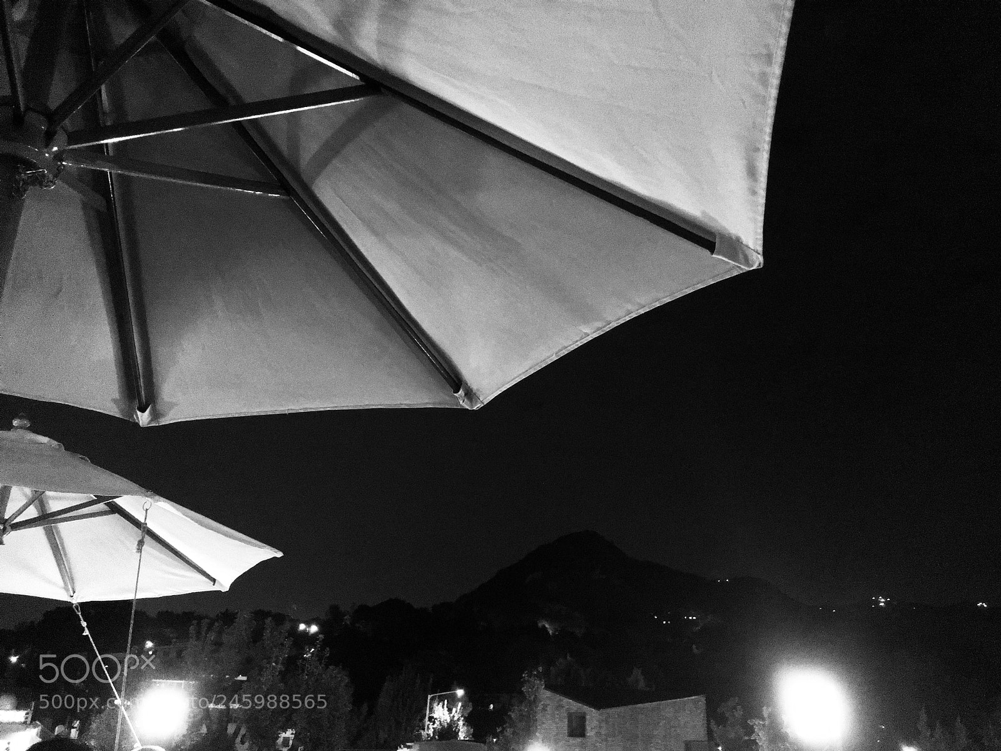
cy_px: 376
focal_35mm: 29
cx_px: 500
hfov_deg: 61.7
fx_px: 839
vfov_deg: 48.2
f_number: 2.2
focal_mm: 4.15
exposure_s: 1/15
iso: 1600
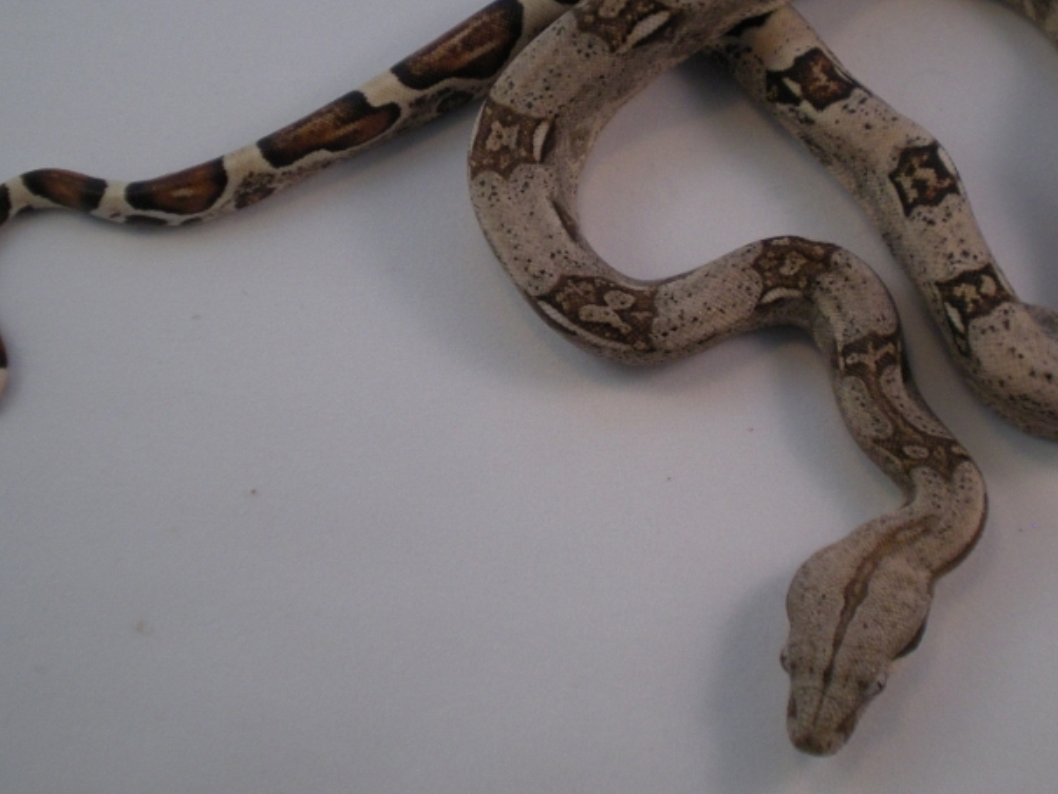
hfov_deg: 26.3
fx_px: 2262
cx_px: 631
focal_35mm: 74
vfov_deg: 19.9
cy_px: 301
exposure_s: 1/26.6
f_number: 3.9
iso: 200
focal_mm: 9.3
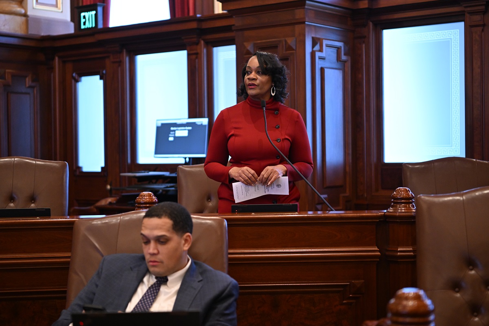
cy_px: 163
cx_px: 244
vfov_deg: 19.5
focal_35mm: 70
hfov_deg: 28.8
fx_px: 951
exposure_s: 1/200
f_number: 2.8
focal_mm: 70
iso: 3200
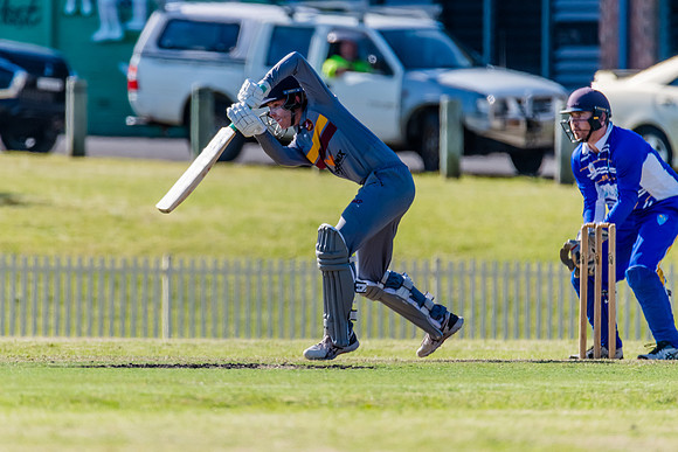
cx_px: 255
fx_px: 14230
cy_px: 203
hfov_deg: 2.7
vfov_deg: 1.8
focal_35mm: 755
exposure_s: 1/2000
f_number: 6.3
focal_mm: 600
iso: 640
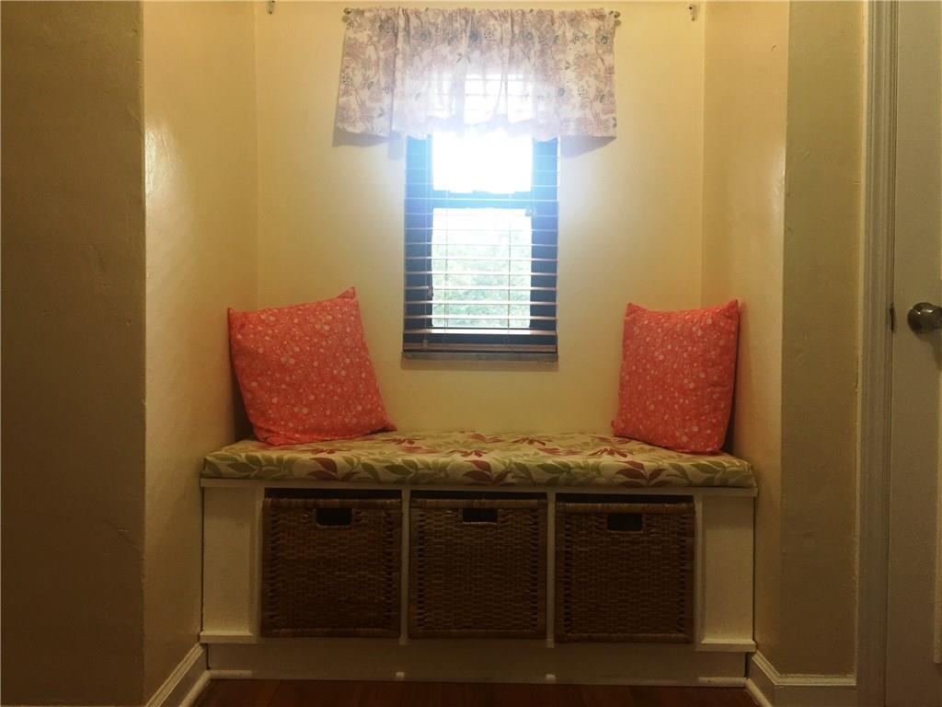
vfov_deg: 48.2
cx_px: 471
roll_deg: -0.8
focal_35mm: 29
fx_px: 789
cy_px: 354
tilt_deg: -2.9
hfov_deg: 61.7
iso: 50
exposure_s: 1/30
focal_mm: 4.15
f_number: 2.2
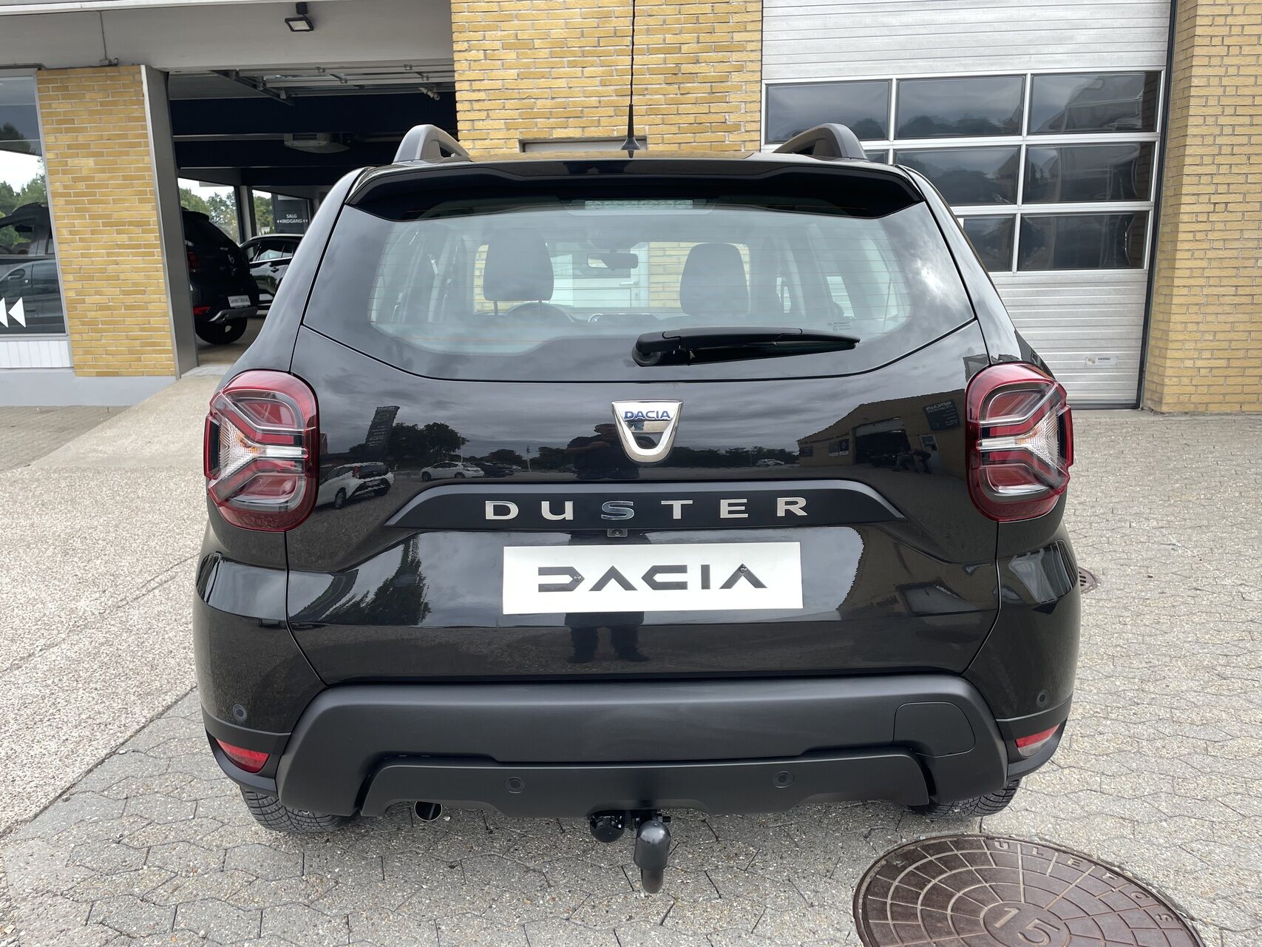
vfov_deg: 53.1
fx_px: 948
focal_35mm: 26
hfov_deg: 67.3
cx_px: 631
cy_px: 474
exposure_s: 1/917
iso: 32
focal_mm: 4.2
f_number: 1.6
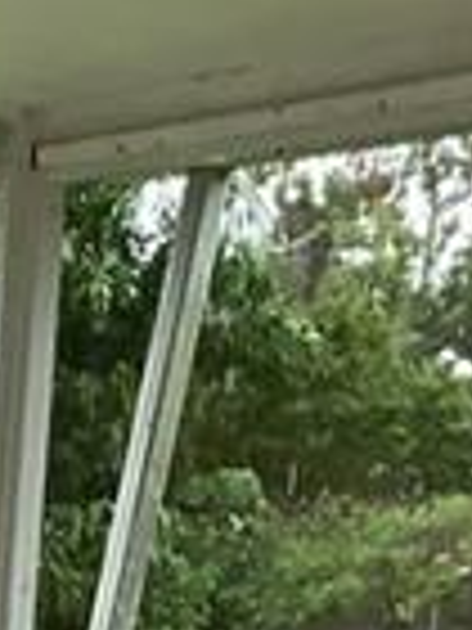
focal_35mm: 170
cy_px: 1359
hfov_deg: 8.1
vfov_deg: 10.5
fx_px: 3091
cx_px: -638
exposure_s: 1/60
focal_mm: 3.3
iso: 50
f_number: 2.4
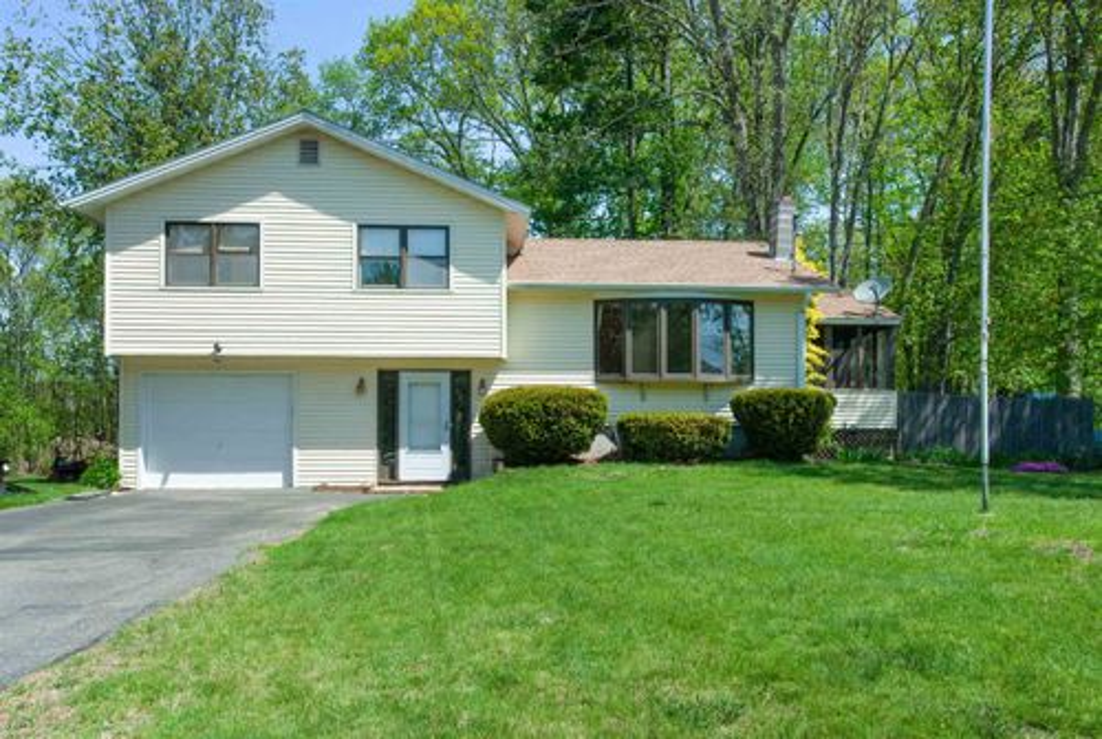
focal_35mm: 21
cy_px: 370
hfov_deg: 81.1
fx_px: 644
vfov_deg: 59.7
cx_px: 551
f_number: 11
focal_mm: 14
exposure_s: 1/250
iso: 200
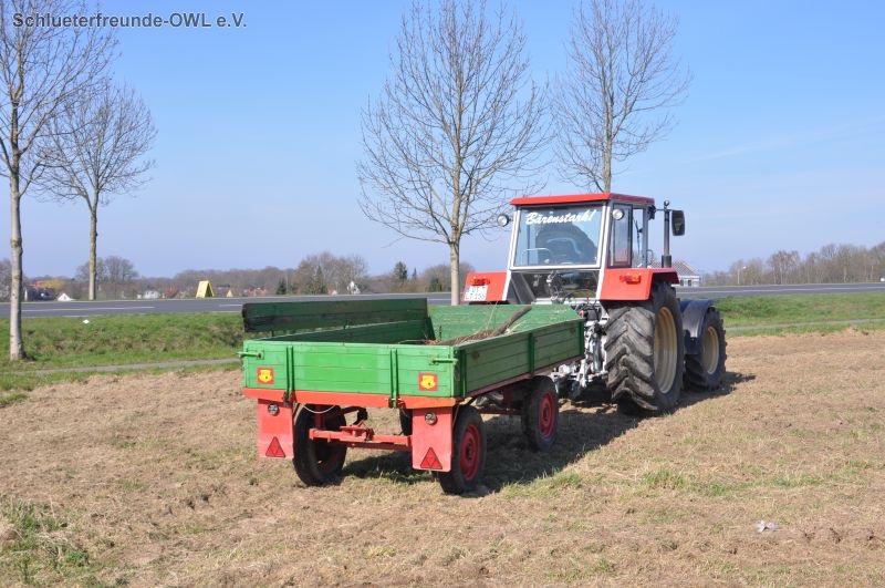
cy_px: 294
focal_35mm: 45
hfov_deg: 43.7
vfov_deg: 29.8
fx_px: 1105
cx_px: 442
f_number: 9
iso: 200
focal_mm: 30
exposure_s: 1/320
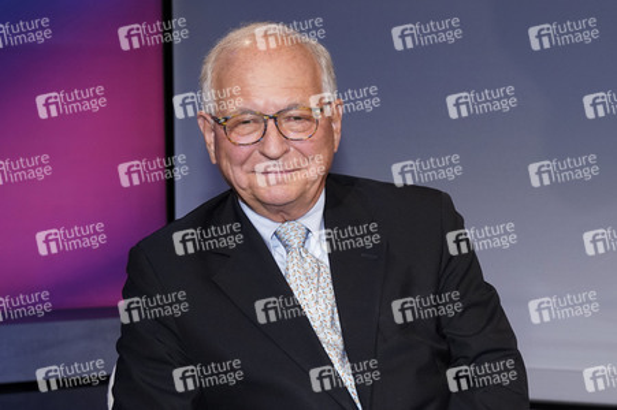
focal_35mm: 45
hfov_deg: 43.6
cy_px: 205
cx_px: 308
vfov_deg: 29.8
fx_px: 771
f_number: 5.6
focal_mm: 45
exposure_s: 1/125
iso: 2000
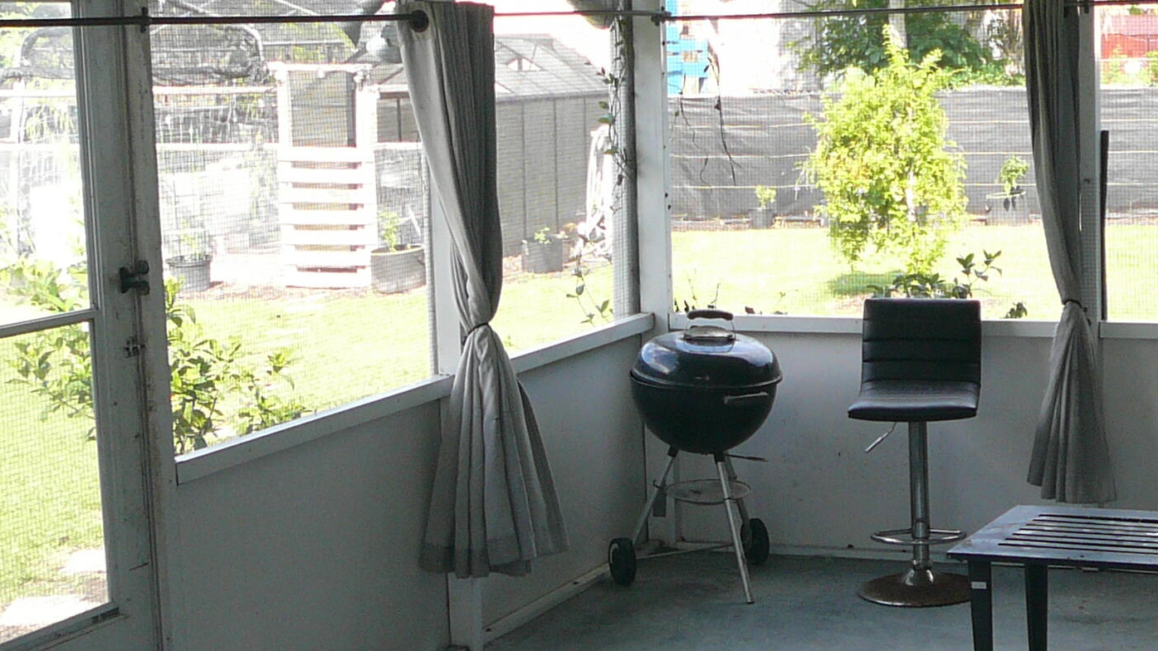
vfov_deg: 17.2
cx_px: 941
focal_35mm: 70
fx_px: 2149
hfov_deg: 29.4
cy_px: 277
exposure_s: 1/100
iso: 80
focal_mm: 5.2
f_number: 2.8
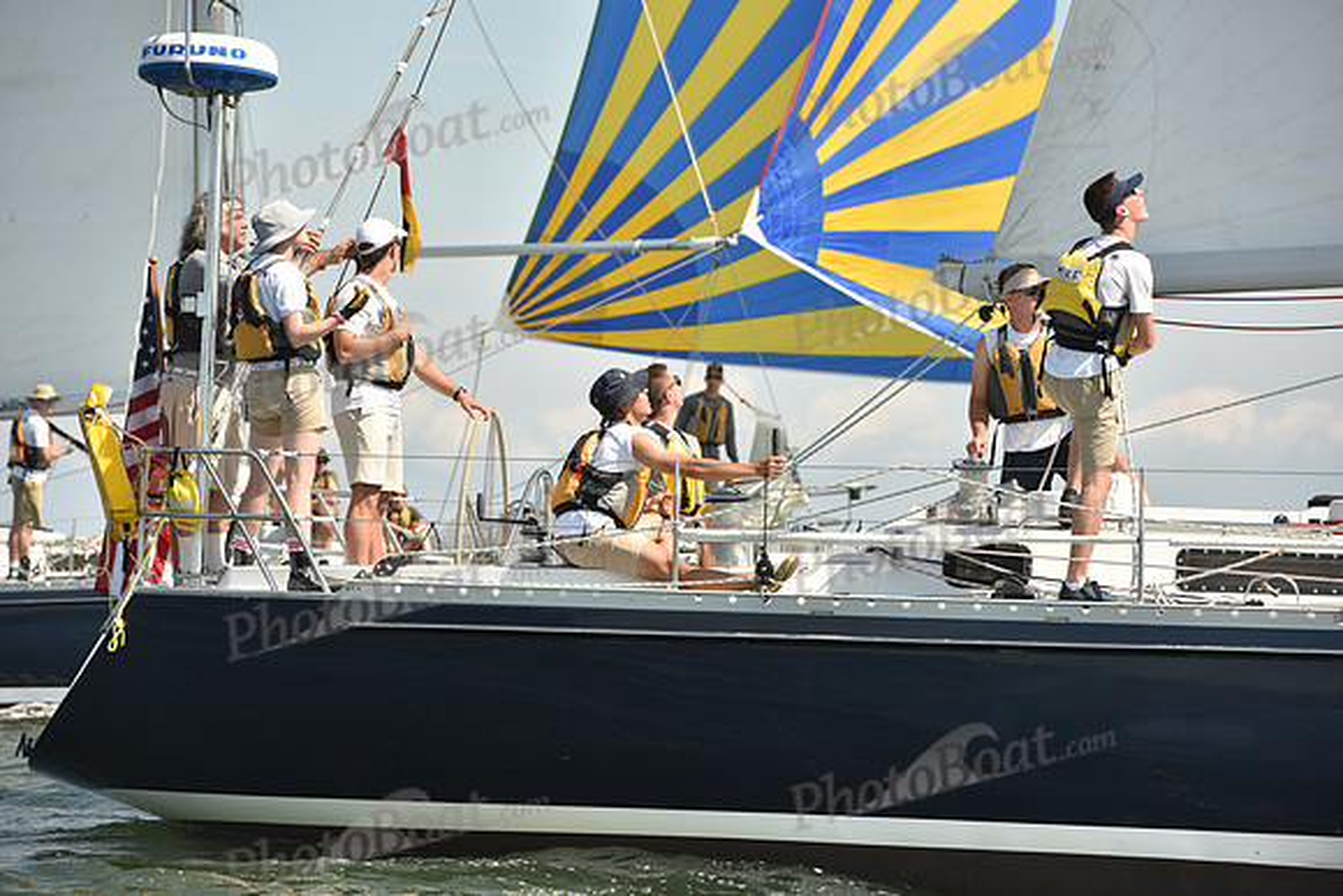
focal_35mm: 200
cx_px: 672
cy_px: 448
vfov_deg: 6.9
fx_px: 7463
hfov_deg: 10.3
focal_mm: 200
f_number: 8
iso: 320
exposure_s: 1/1000
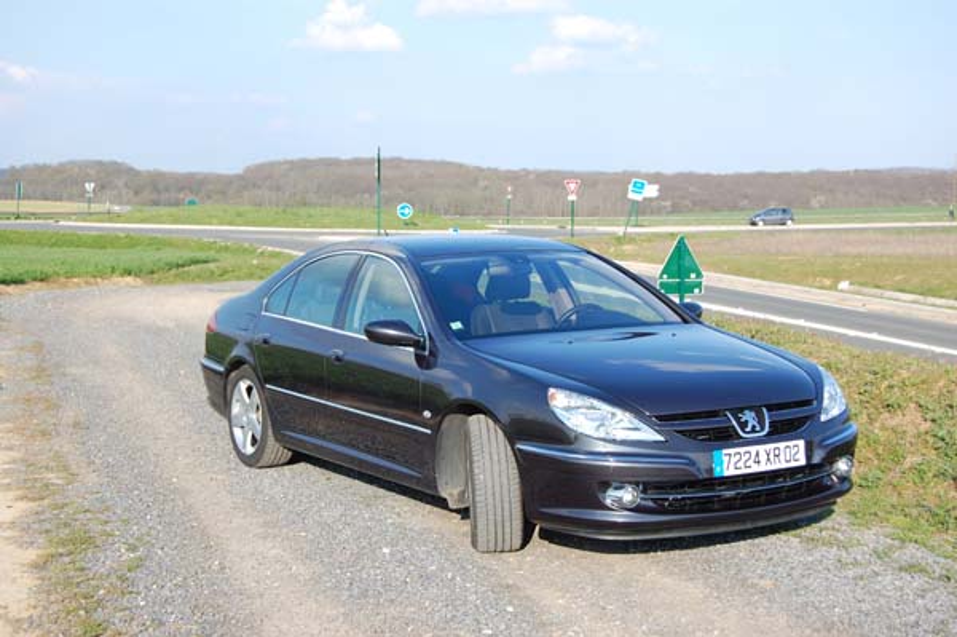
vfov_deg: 23.7
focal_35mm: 57
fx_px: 1514
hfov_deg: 35.1
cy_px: 318
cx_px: 478
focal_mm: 38
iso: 200
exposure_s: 1/250
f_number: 8
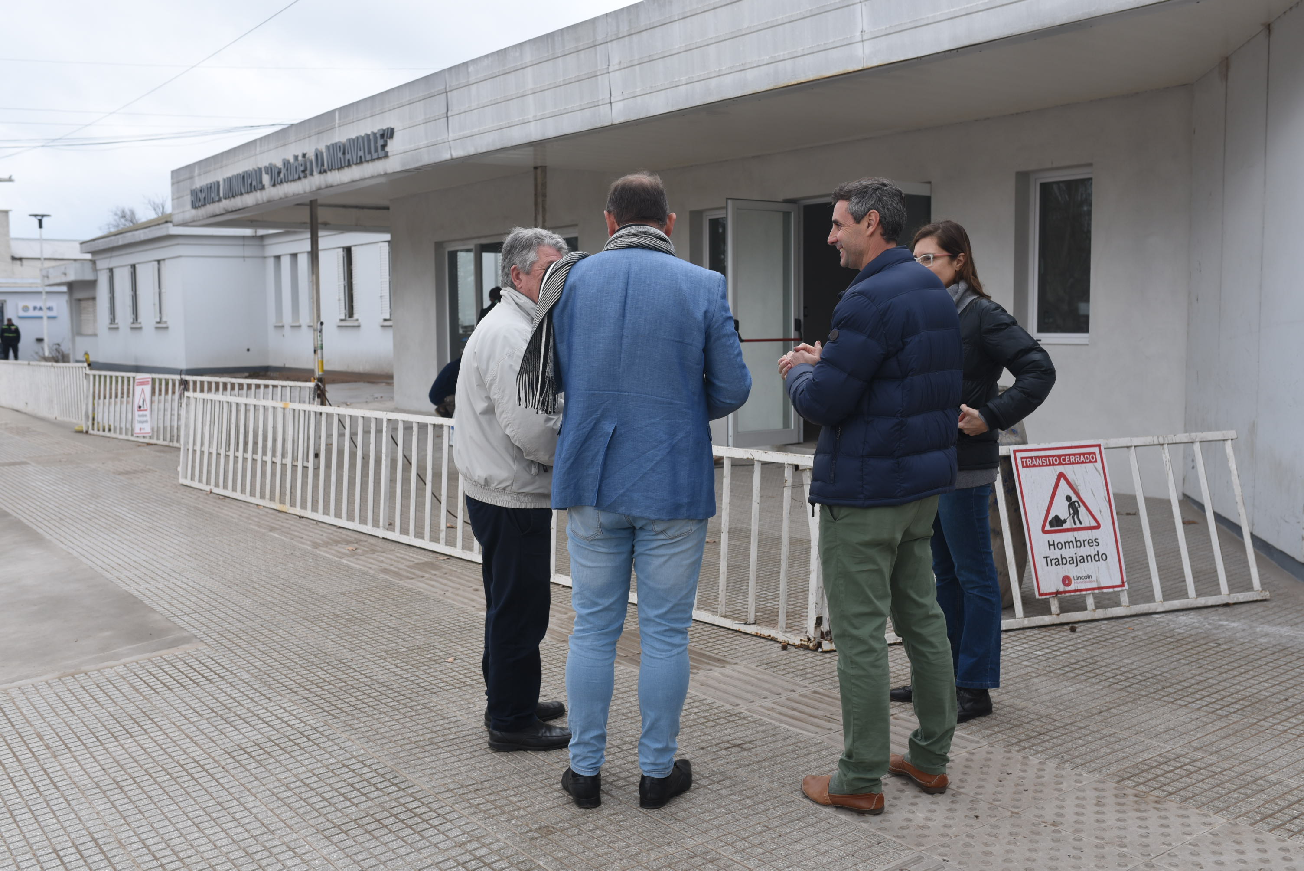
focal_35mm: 35
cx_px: 652
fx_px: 1268
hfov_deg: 54.4
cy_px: 436
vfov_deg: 37.9
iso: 200
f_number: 5.6
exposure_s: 1/200
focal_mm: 35
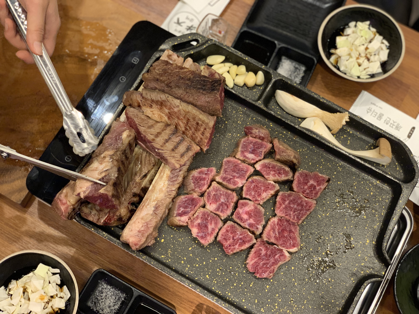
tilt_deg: -70.4
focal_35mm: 52
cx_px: 210
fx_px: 629
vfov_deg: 28.0
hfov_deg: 36.8
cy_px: 157
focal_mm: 6
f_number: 2.4
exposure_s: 1/60
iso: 160
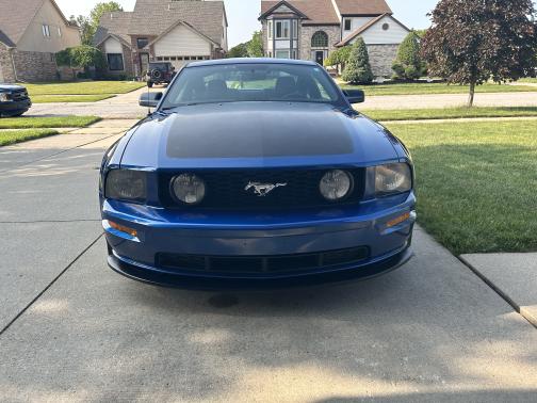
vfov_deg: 53.1
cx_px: 268
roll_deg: +0.4
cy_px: 202
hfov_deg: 67.3
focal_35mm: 26
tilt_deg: -16.8
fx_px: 403
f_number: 1.5
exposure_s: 1/820
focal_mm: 5.7
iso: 50
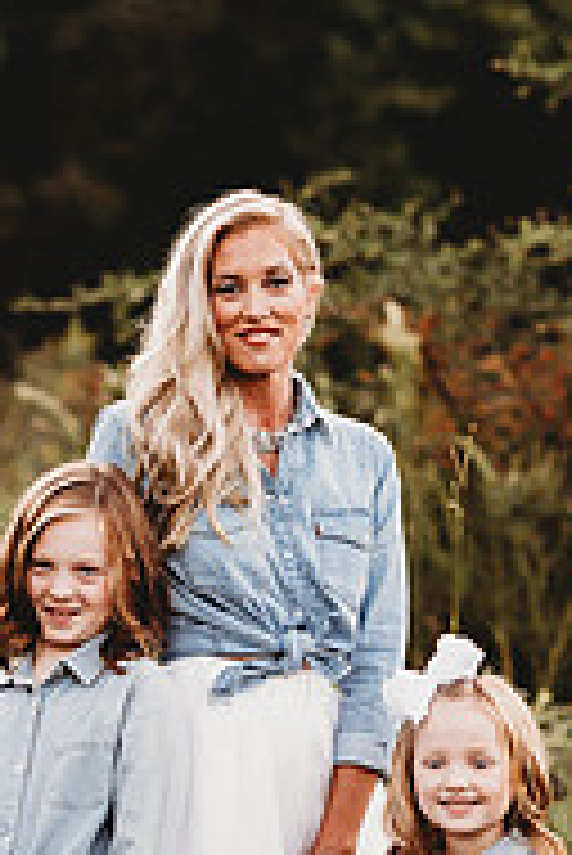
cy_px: 724
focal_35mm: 201
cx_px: 270
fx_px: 4781
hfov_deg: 6.8
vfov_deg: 10.2
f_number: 2.2
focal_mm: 85
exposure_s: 1/200
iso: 125
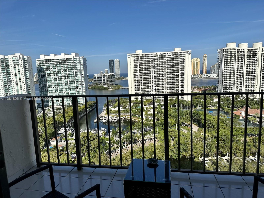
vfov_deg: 56.8
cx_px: 132
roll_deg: +1.3
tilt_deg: -9.0
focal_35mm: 24
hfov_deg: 71.6
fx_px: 183
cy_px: 99
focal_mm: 6.86
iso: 80
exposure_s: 1/7576
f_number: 1.78
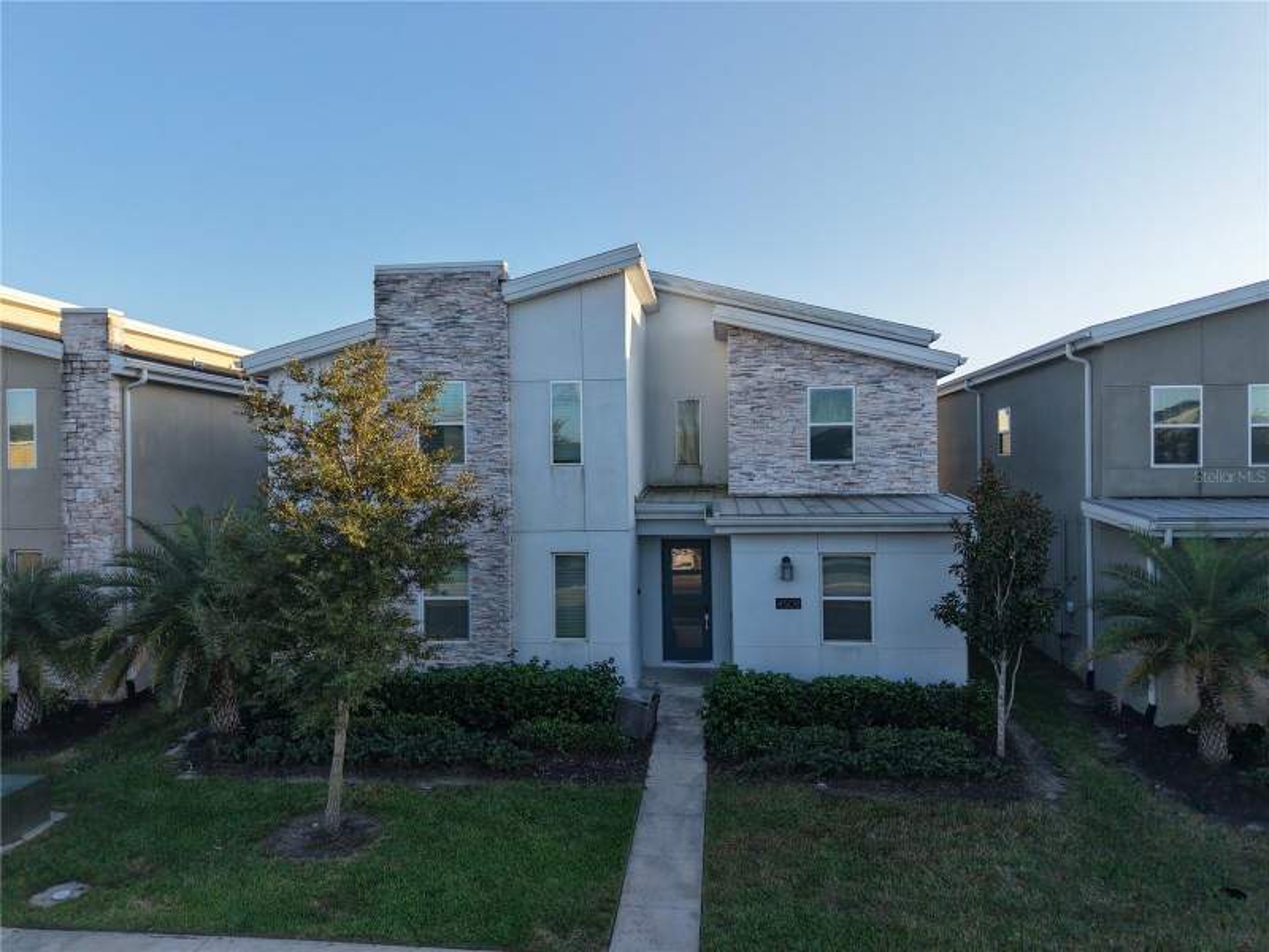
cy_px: 476
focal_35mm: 24
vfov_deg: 56.8
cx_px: 634
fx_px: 880
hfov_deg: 71.6
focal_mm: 8.67
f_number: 1.8
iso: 100
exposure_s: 1/725
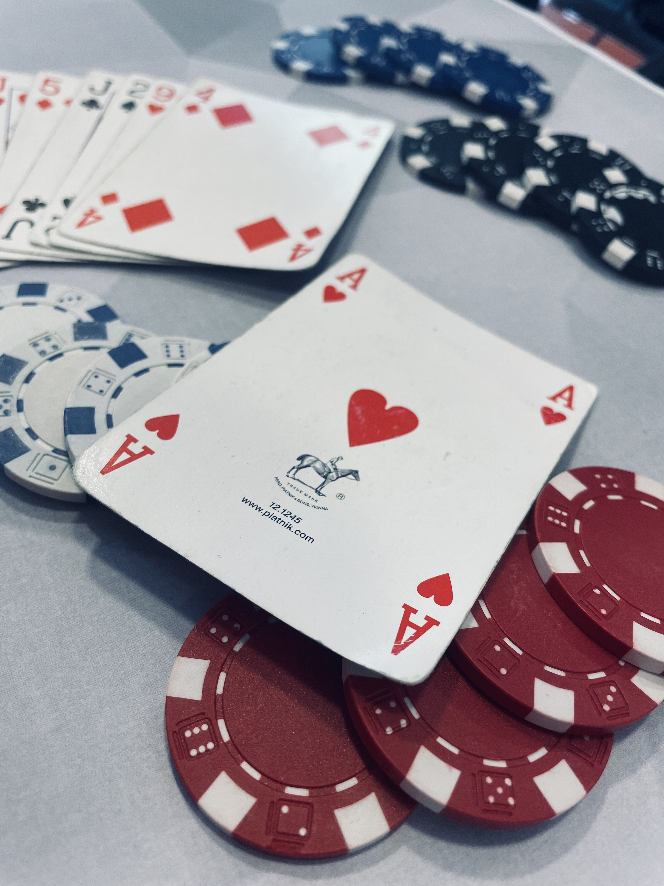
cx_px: 332
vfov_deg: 67.3
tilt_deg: -49.5
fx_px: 665
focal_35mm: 26
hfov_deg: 53.1
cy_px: 443
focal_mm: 4.2
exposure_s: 1/100
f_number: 1.6
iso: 64
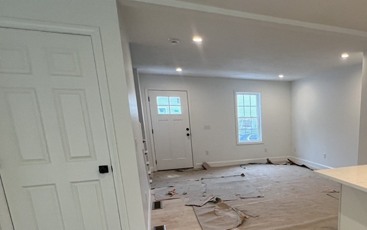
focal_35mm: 25
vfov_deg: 47.2
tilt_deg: -14.7
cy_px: 177
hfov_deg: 67.1
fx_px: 250
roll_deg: +0.5
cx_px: 283
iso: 200
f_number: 1.8
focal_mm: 1.57
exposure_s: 1/120
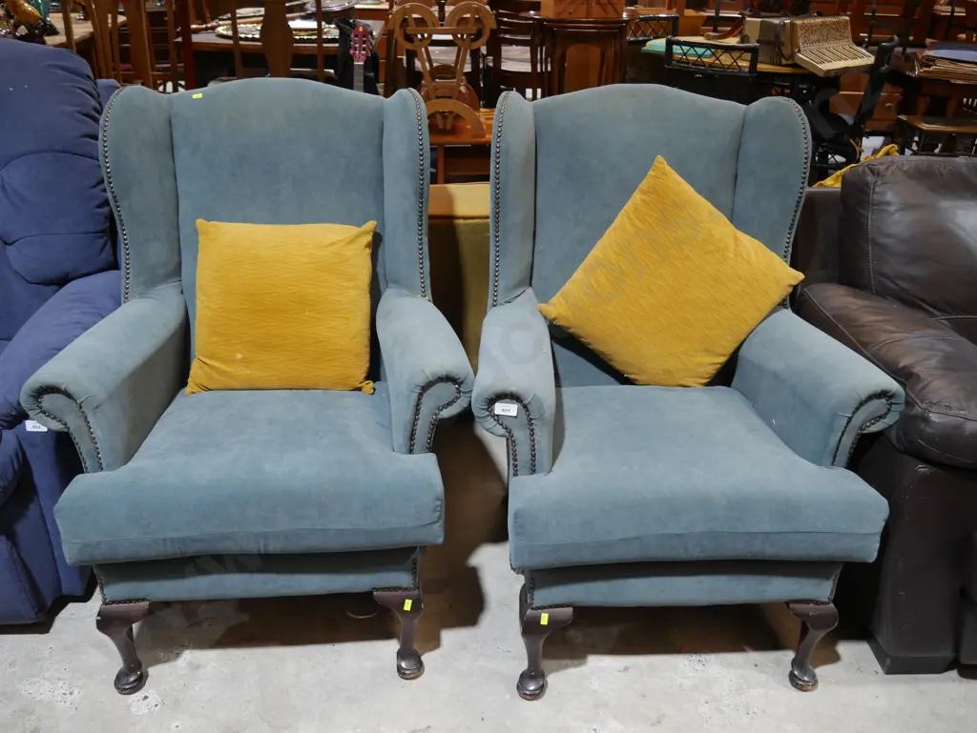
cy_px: 366
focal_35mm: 32
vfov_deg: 44.2
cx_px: 488
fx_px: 904
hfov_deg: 56.8
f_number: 3.6
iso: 400
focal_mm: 16
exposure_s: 1/60
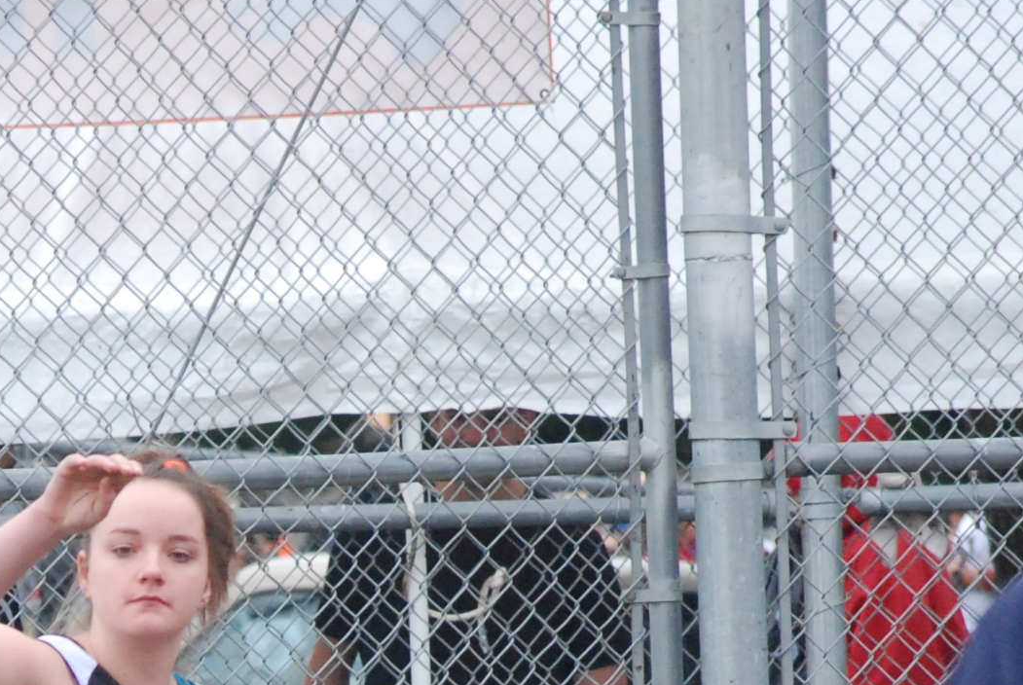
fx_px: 18866
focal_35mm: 663
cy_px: 1239
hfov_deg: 3.1
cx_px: -230
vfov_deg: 2.1
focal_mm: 120
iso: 1000
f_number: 7.1
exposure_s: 1/800
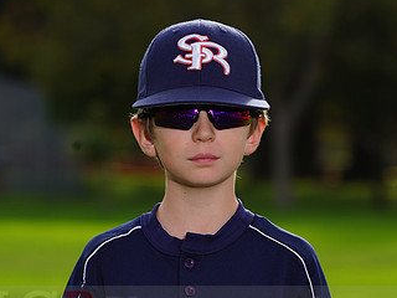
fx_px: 4645
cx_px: 194
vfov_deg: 3.7
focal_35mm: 405
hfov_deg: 4.9
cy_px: 303
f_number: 8
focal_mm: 232
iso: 160
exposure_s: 1/250
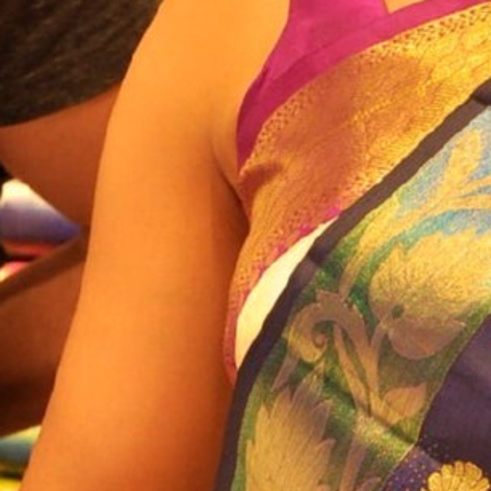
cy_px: 171
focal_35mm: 263
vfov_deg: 6.7
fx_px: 4221
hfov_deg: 6.6
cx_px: 780
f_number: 6.3
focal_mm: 42
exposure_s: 1/125
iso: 800
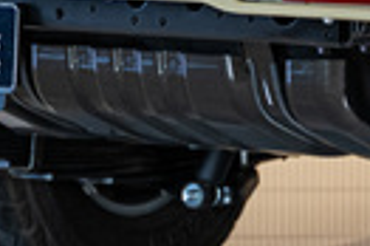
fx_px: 4260
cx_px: 643
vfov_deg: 3.3
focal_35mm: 415
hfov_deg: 4.9
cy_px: -418
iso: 500
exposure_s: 1/125
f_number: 4
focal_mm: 53
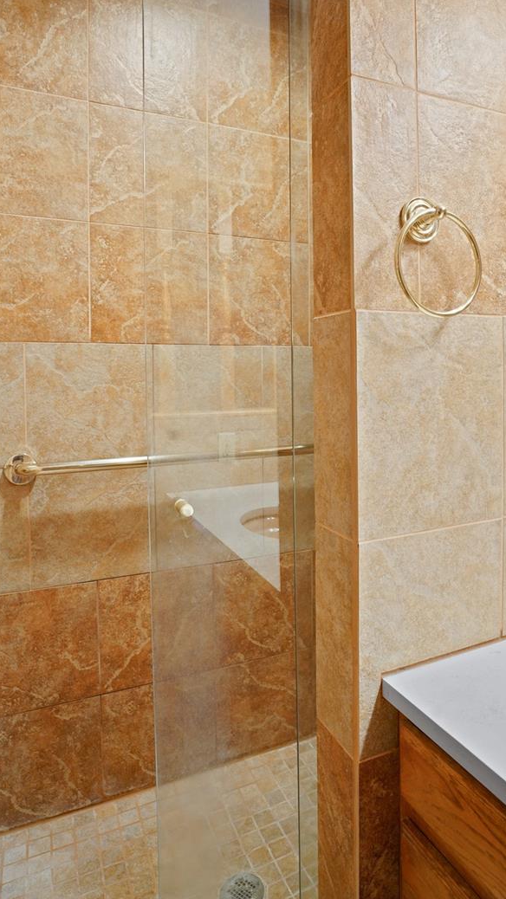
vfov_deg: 78.3
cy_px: 393
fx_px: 549
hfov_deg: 48.9
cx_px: 328
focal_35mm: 23
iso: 400
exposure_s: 2
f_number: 8
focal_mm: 19
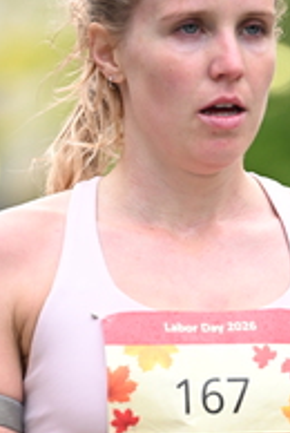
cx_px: 222
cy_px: 449
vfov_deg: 4.0
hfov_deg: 2.7
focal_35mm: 510
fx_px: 6140
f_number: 2.8
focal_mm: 180
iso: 1250
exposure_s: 1/1600
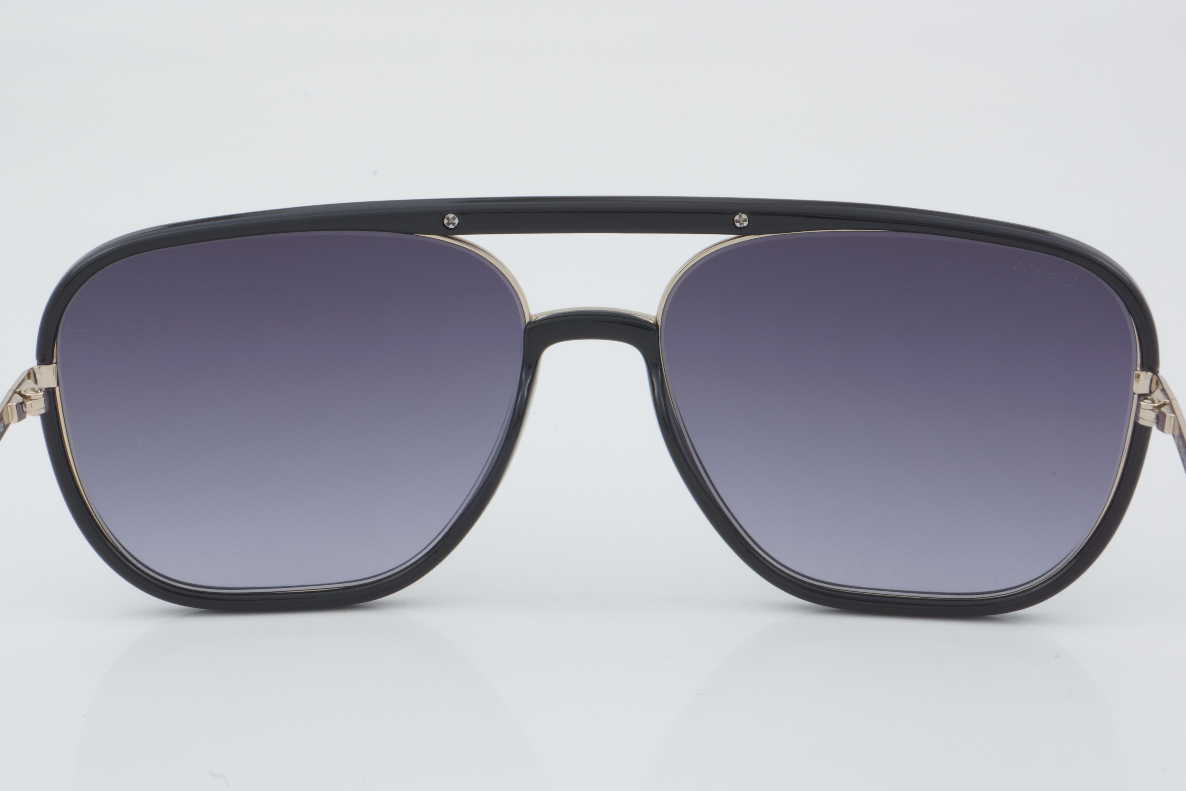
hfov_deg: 27.0
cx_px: 593
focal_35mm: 75
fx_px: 2471
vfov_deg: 18.2
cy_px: 396
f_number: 32
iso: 100
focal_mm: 50
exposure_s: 1/3
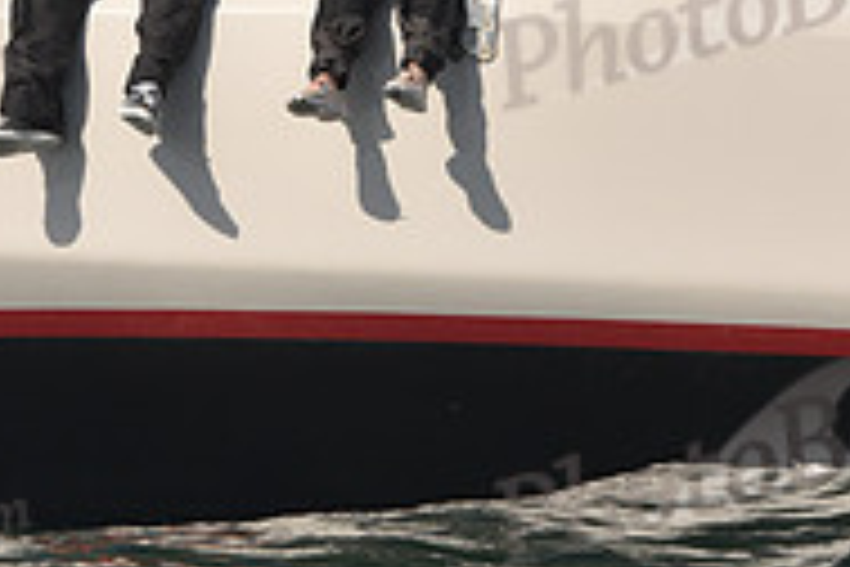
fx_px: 10152
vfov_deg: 3.2
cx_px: 265
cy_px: -178
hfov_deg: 4.8
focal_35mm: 430
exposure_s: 1/640
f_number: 8
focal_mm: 140
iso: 250
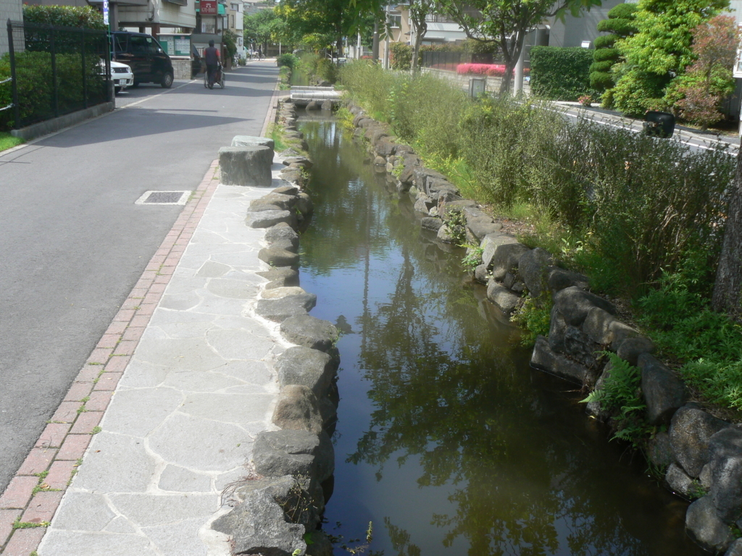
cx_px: 371
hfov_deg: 51.4
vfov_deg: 39.7
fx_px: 772
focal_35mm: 36
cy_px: 278
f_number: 5.6
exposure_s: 1/250
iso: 80
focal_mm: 6
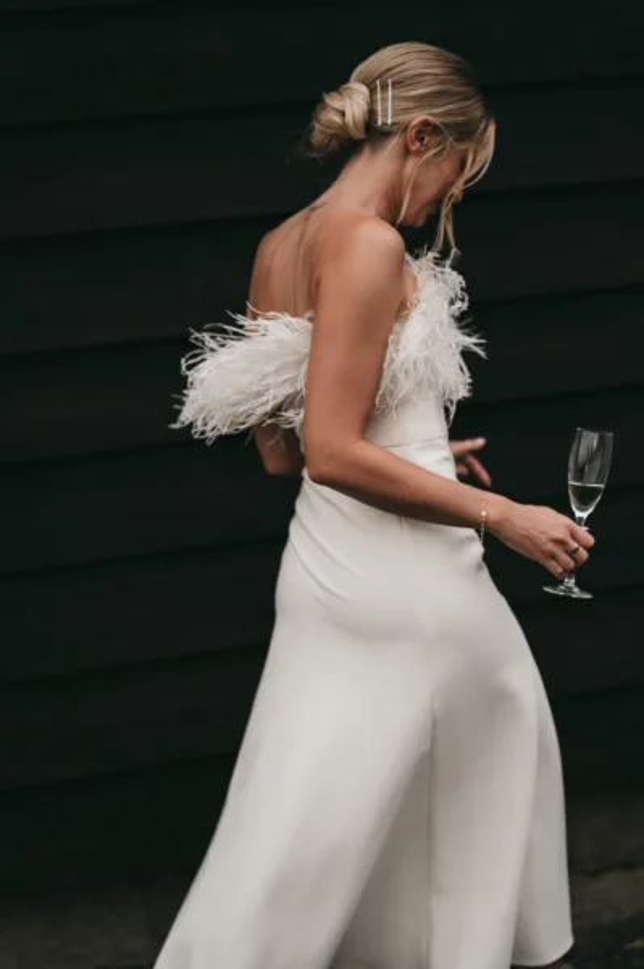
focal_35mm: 85
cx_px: 322
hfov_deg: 16.0
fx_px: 2285
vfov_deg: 23.9
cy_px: 484
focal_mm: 85
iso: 640
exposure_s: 1/200
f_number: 1.8
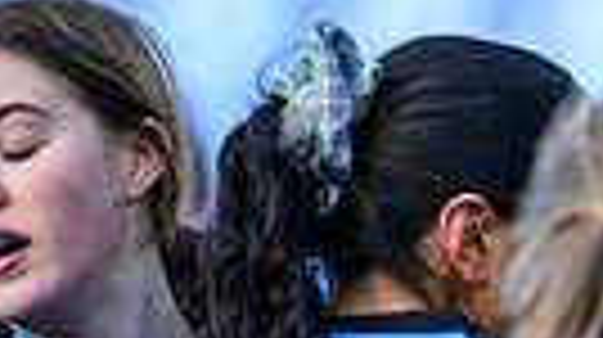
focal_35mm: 2540
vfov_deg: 0.5
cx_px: 1192
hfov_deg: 0.9
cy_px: 647
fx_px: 40564
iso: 800
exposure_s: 1/1000
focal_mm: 560
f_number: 4
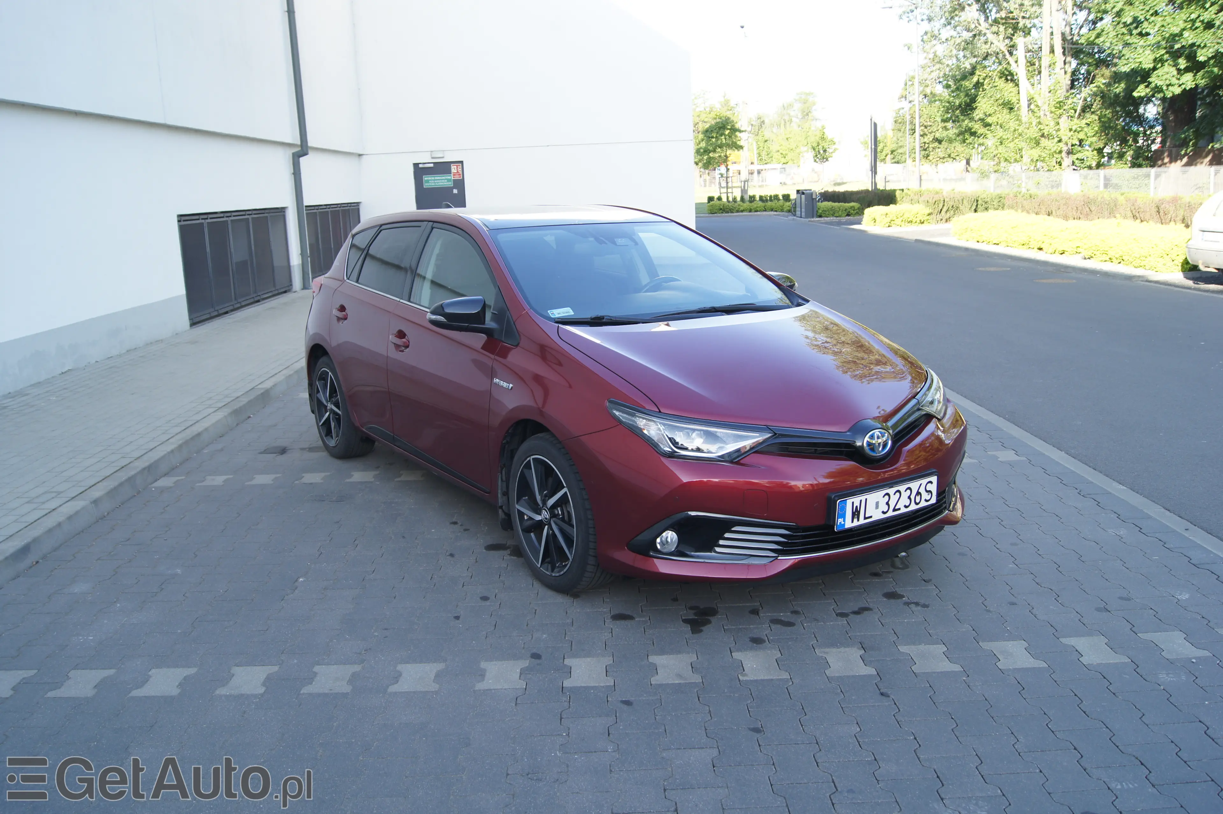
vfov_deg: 43.6
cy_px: 407
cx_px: 612
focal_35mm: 30
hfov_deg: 62.0
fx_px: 1019
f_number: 5
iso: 100
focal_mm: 20
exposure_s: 1/80
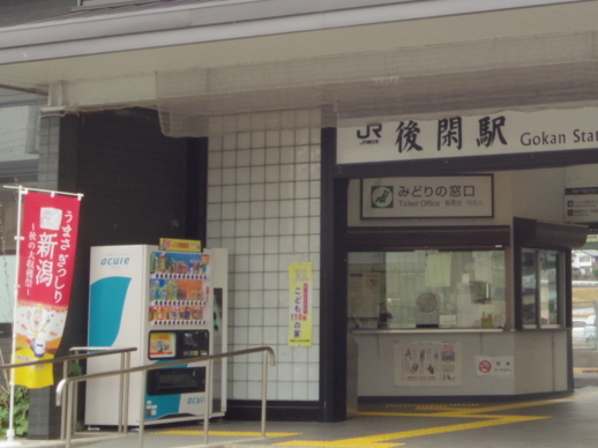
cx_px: 489
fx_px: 1606
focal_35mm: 93
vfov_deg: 15.7
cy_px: 51
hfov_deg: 20.8
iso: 250
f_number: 8
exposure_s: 1/60
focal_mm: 8.5
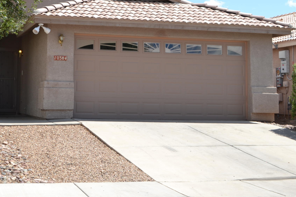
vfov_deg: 20.9
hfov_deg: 30.7
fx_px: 526
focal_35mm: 64
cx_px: 63
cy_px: 34
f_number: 8
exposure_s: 1/200
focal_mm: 24
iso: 100
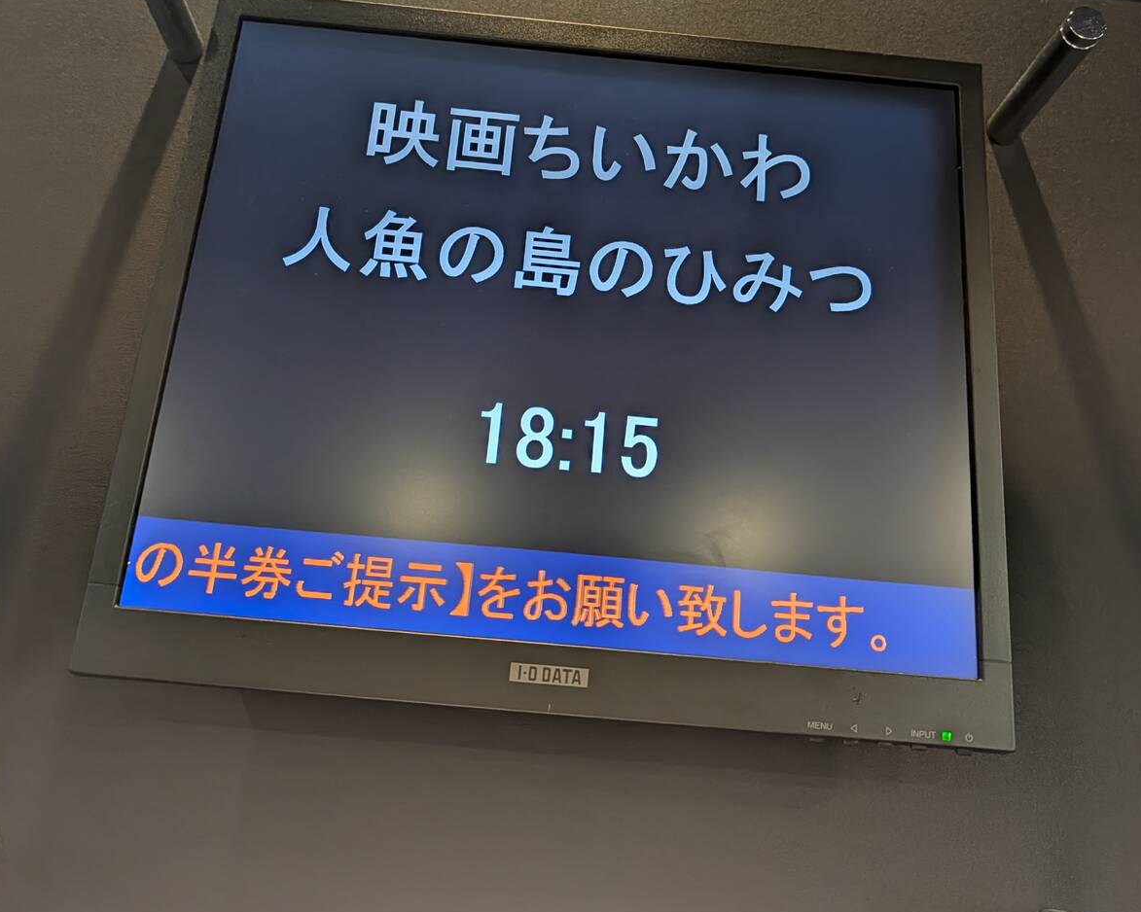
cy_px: 320
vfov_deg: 45.2
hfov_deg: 55.7
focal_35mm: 32
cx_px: 580
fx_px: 1080
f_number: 1.68
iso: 500
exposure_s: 1/96.1
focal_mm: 6.9
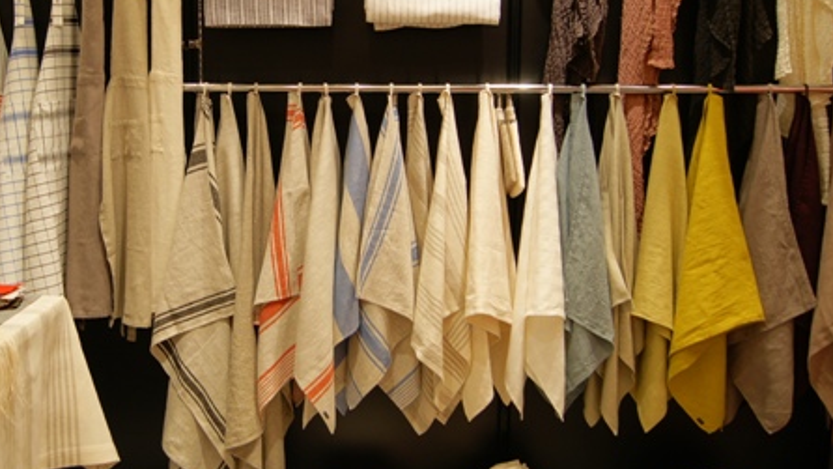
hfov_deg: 44.8
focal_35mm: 45
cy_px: 201
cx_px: 282
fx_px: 994
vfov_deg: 26.5
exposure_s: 1/40
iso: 400
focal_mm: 20
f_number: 4
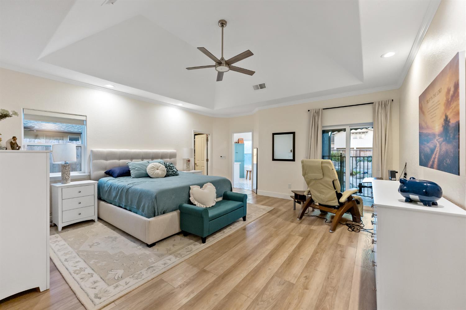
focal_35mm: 14
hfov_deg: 104.3
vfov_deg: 81.2
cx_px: 233
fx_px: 181
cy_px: 155
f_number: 2.8
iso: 1250
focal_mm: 14
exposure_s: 1/160
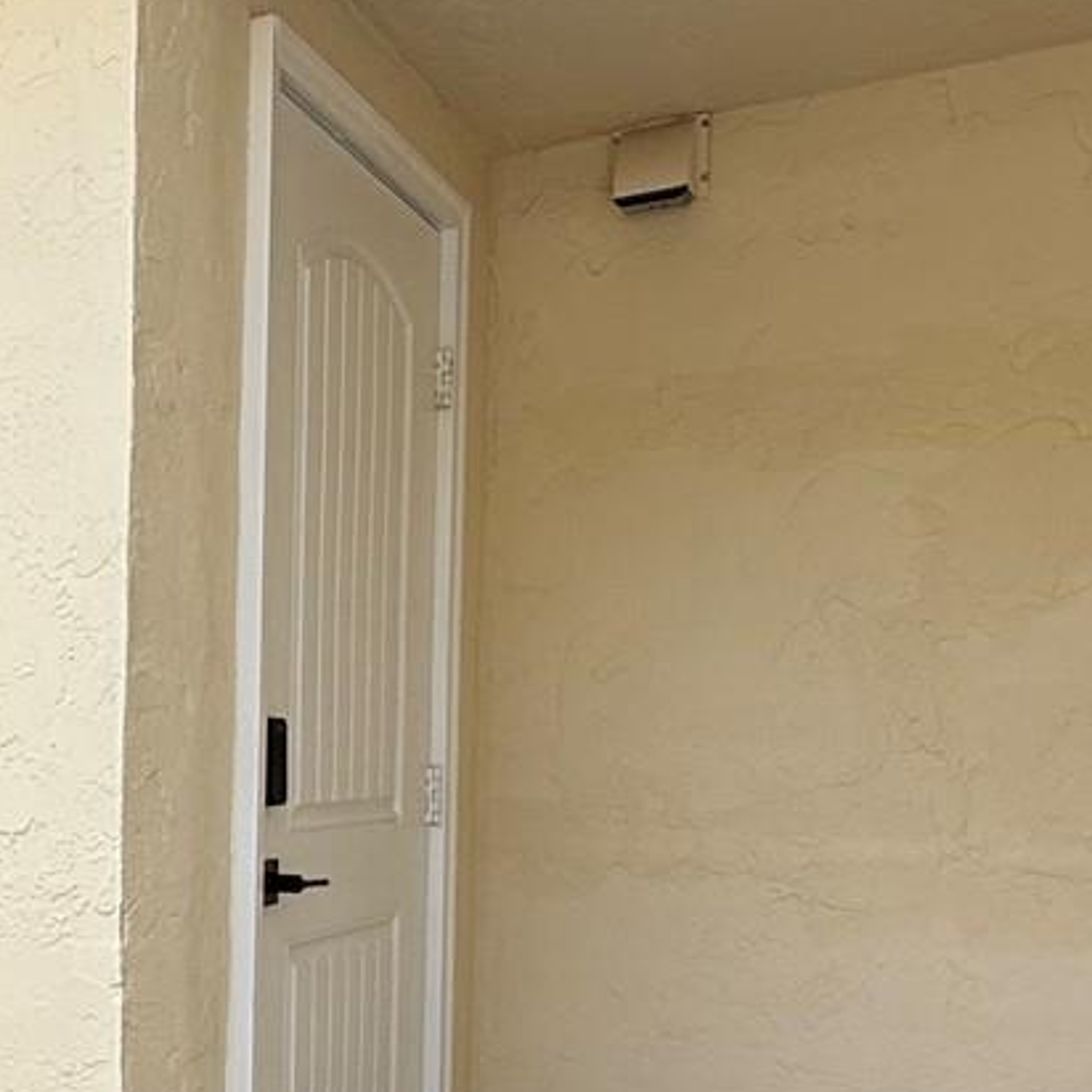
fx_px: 1713
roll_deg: -0.7
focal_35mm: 48
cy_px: 853
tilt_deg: -2.7
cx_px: -241
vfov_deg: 34.4
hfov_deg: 29.9
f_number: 2.2
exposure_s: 1/490
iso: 50
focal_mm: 2.22
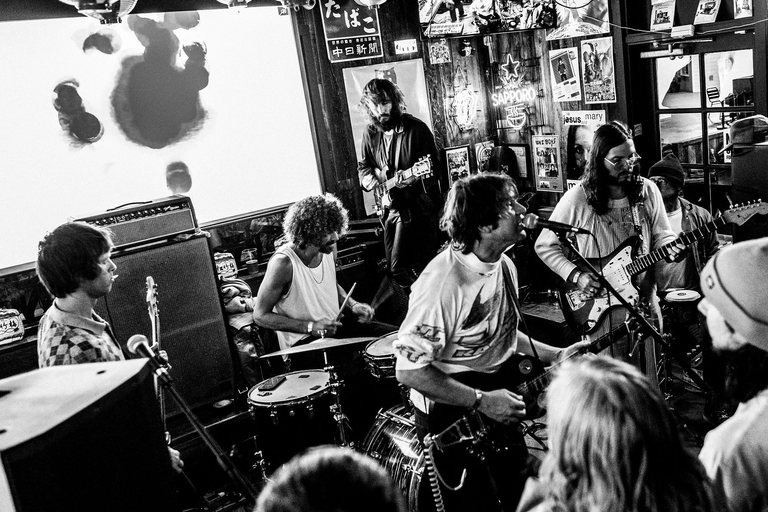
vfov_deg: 38.9
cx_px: 440
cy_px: 255
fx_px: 725
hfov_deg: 55.6
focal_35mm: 34
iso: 3200
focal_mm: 18
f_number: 2
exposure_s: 1/80
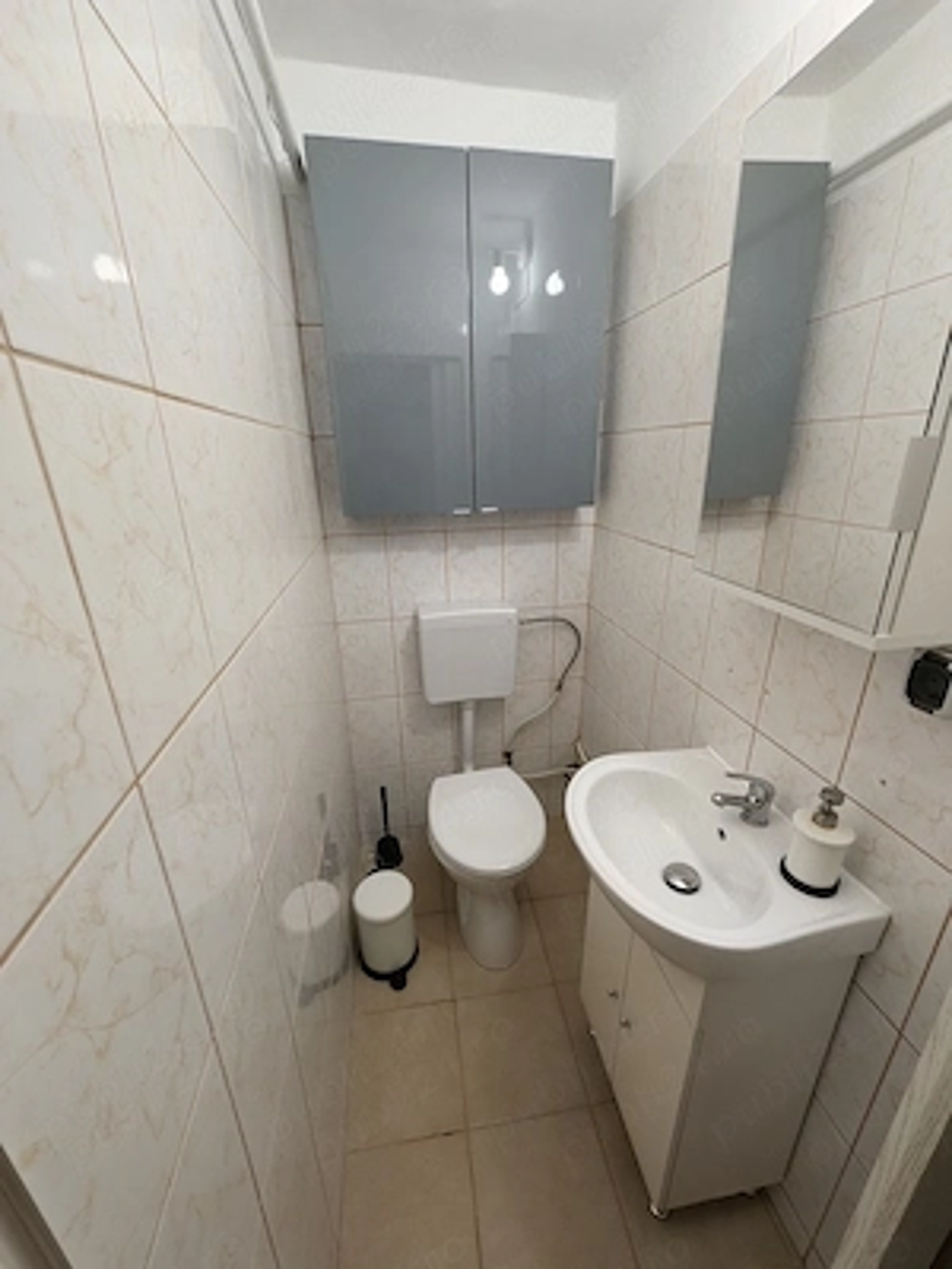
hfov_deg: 85.7
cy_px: 634
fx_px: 513
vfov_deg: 102.1
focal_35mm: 14
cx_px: 476
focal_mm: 1.85
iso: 58
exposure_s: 1/50
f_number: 2.2
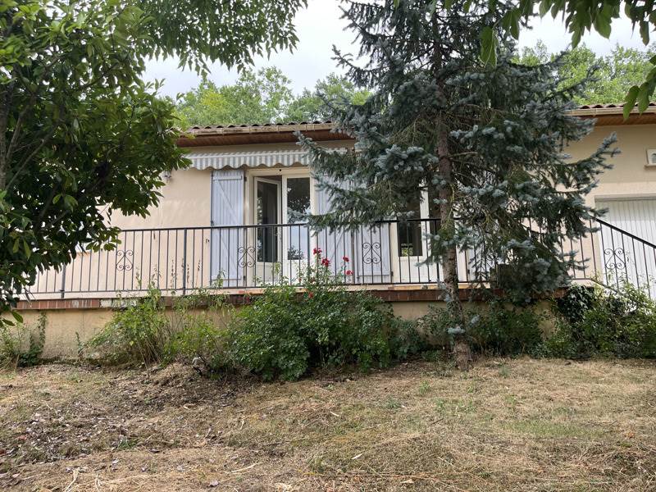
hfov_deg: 67.3
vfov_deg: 53.1
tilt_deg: +8.8
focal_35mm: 26
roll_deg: +2.9
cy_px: 246
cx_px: 328
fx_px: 493
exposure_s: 1/608
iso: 50
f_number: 1.6
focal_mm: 5.1
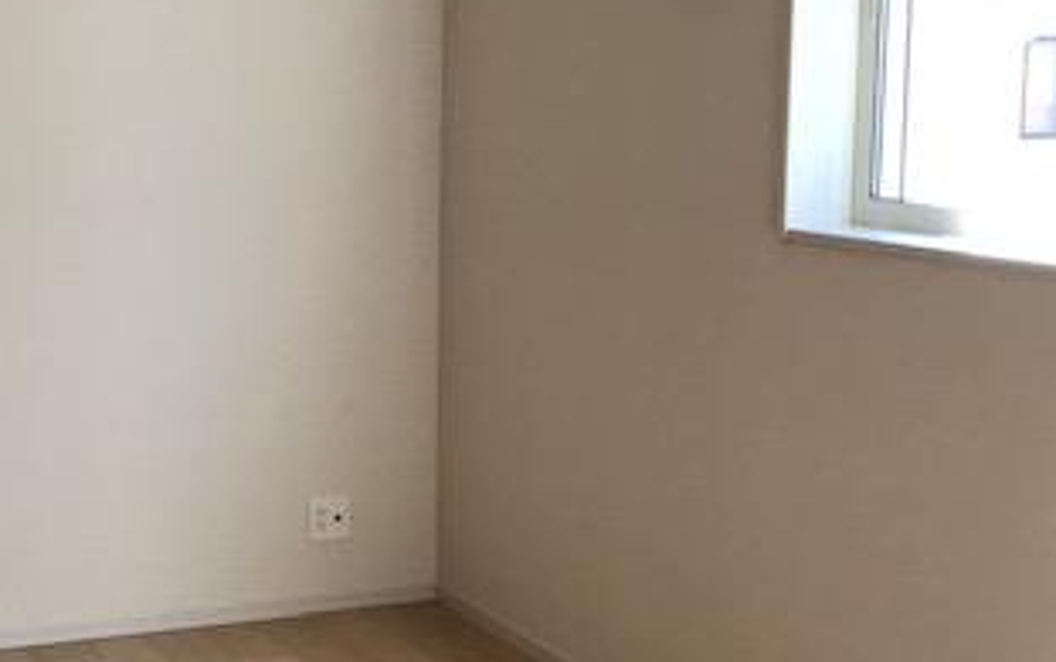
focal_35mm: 61
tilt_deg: -7.8
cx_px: 81
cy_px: 339
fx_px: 1757
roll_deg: +0.1
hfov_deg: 31.7
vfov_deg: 21.3
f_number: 1.8
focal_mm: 3.99
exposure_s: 1/120
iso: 32
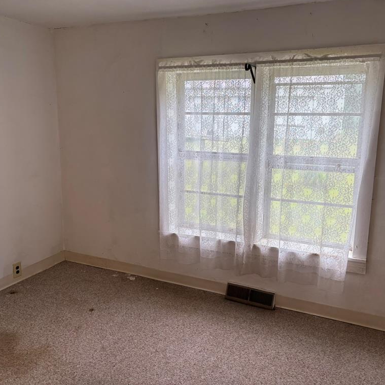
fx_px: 390
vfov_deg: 52.5
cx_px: 199
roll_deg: -1.0
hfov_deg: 52.5
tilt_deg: -13.2
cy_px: 191
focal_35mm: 31
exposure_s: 1/120
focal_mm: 5.96
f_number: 1.6
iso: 32
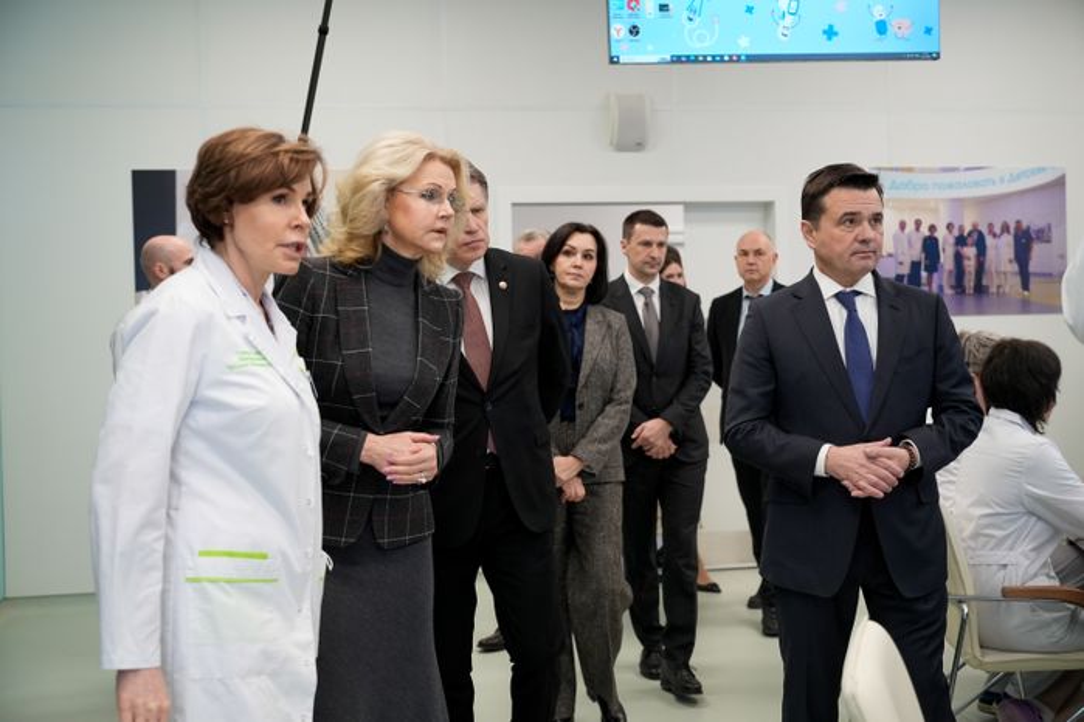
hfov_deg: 46.4
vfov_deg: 31.9
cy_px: 361
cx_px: 542
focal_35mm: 42
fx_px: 1265
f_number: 3.5
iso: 1600
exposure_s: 1/320
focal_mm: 42
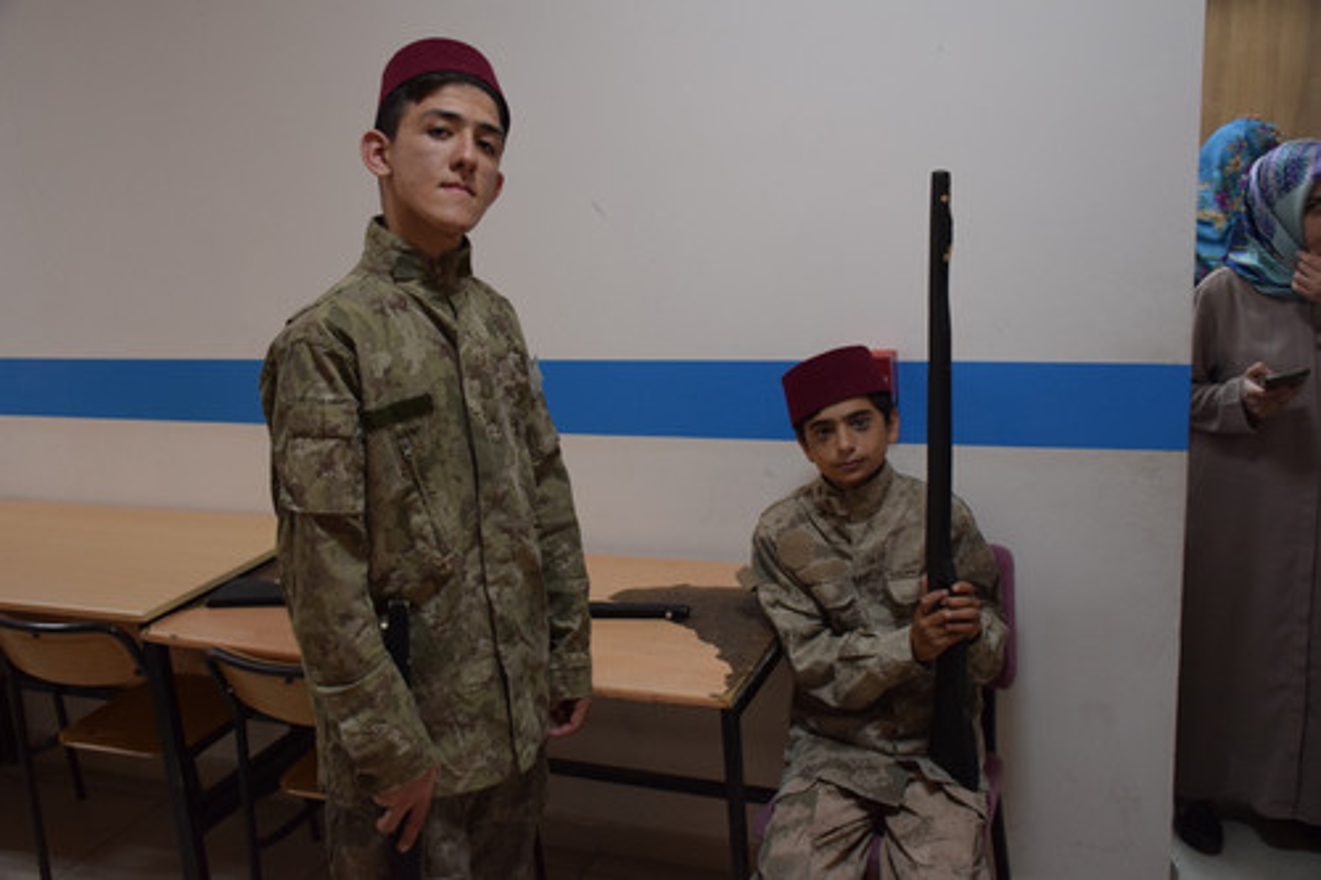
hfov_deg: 55.1
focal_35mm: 34
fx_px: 1265
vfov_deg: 38.3
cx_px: 660
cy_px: 440
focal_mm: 23
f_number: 3.8
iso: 1400
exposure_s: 1/60
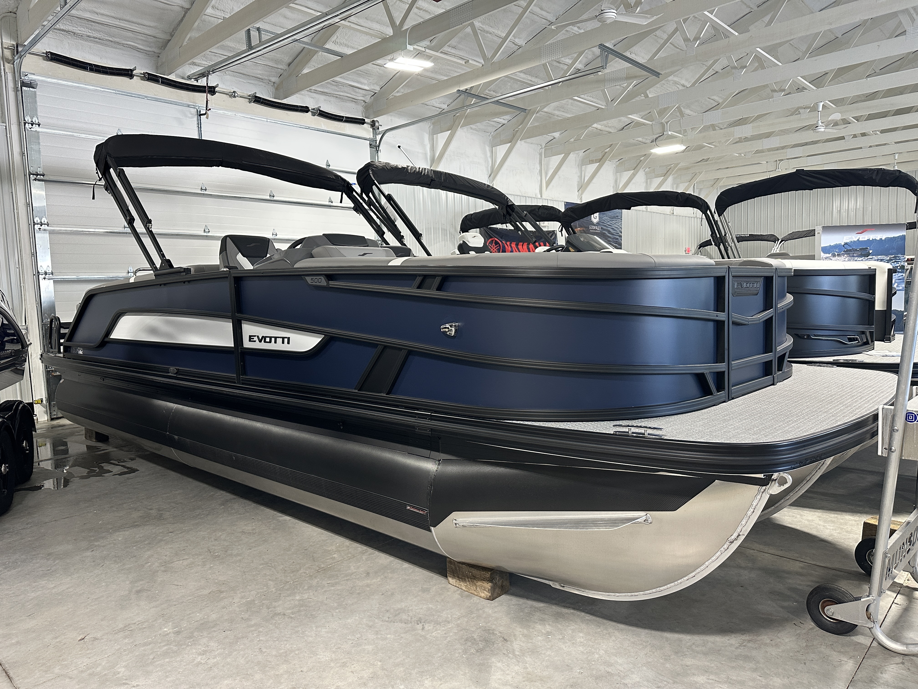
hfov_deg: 71.6
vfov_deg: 56.8
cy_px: 344
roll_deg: +1.5
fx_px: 636
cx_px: 459
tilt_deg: -5.1
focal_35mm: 24
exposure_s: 1/107
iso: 250
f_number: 1.78
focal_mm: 6.86
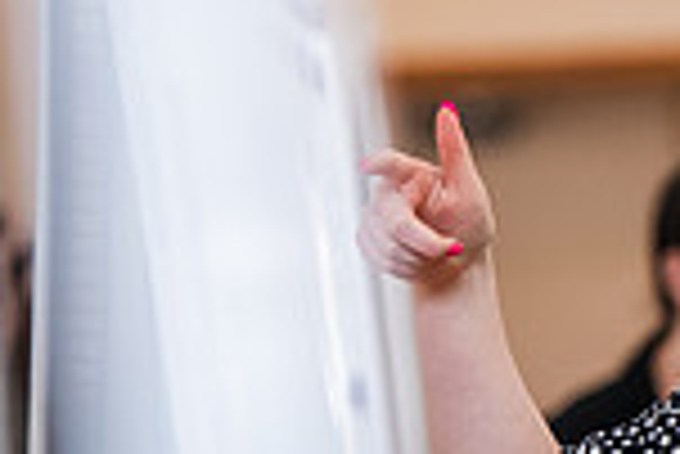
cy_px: 434
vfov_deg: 2.7
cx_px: 1054
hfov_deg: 4.0
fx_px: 9794
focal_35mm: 518
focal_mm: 135
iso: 1600
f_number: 2.8
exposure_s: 1/200
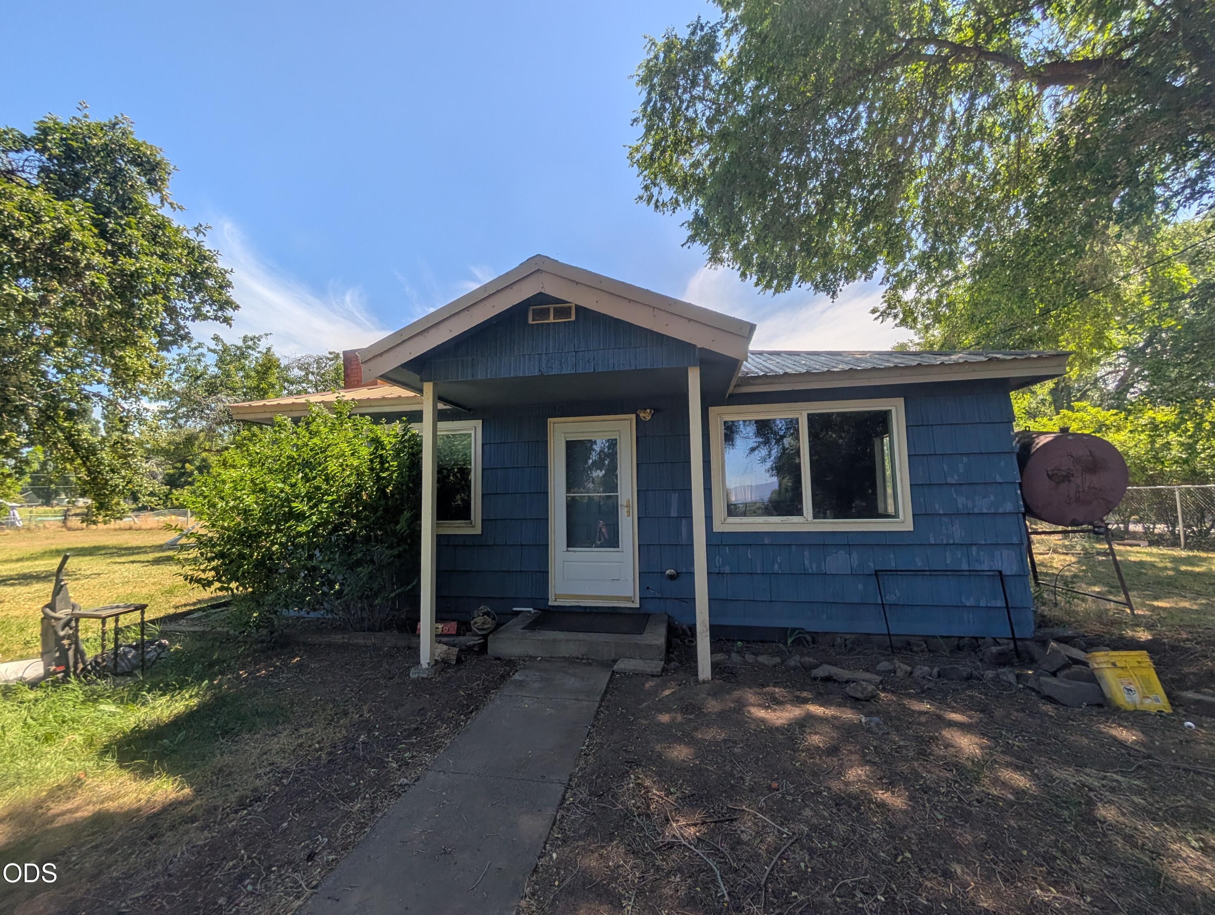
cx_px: 608
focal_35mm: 12
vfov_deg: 94.6
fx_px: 422
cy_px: 458
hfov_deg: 110.5
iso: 41
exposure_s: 1/2342
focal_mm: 2.02
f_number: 1.7
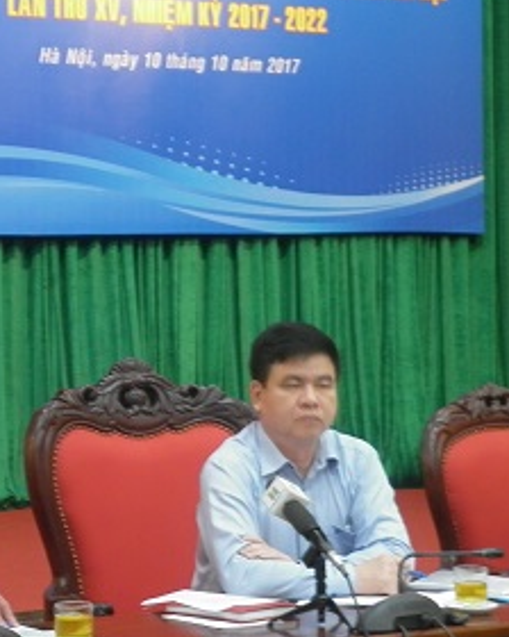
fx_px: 2241
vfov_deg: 16.1
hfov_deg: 12.9
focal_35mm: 119
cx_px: 130
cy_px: 216
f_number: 4.4
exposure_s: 1/8
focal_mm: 11.1
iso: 200
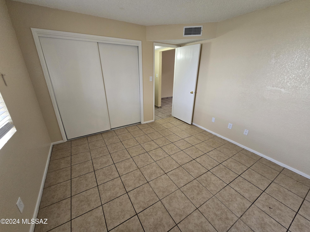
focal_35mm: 13
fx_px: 116
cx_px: 155
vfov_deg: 89.9
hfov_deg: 106.2
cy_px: 116
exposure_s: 1/60
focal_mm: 2.2
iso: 250
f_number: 2.2
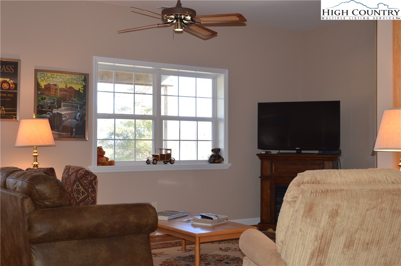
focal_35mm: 48
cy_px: 133
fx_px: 534
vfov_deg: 28.0
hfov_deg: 41.2
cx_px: 200
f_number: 4
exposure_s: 1/100
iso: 400
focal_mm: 32
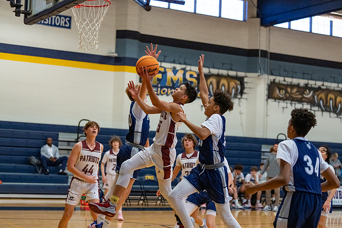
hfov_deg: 28.8
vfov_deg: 19.5
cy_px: 114
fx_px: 665
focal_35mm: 70
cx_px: 171
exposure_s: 1/1000
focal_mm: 70
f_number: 2.8
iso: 4000
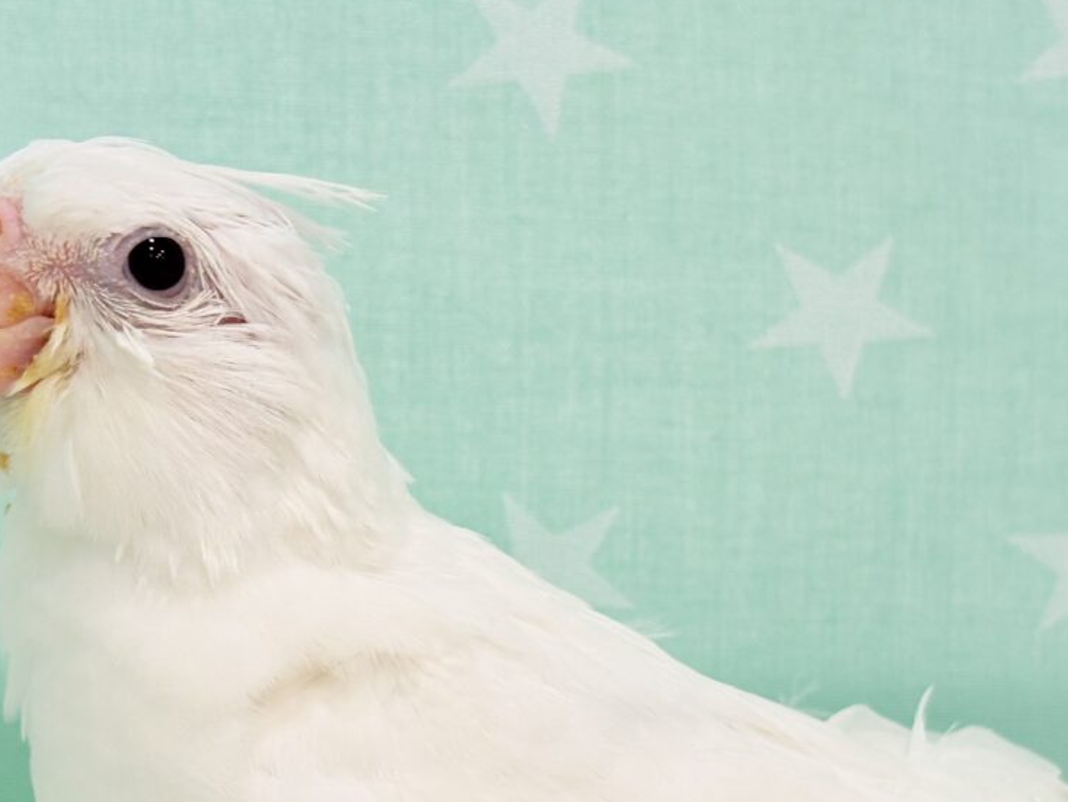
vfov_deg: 17.2
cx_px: 493
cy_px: 638
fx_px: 2623
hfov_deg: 23.0
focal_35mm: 85
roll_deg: +0.0
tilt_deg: -2.9
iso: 40
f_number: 1.6
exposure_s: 1/50
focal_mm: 5.96
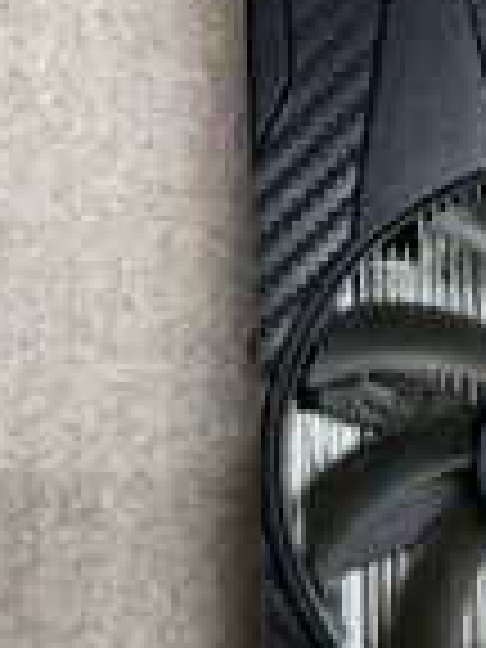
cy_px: 364
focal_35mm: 72
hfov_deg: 19.7
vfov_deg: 27.0
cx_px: 504
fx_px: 1348
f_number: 1.5
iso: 320
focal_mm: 5.7
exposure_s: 1/60
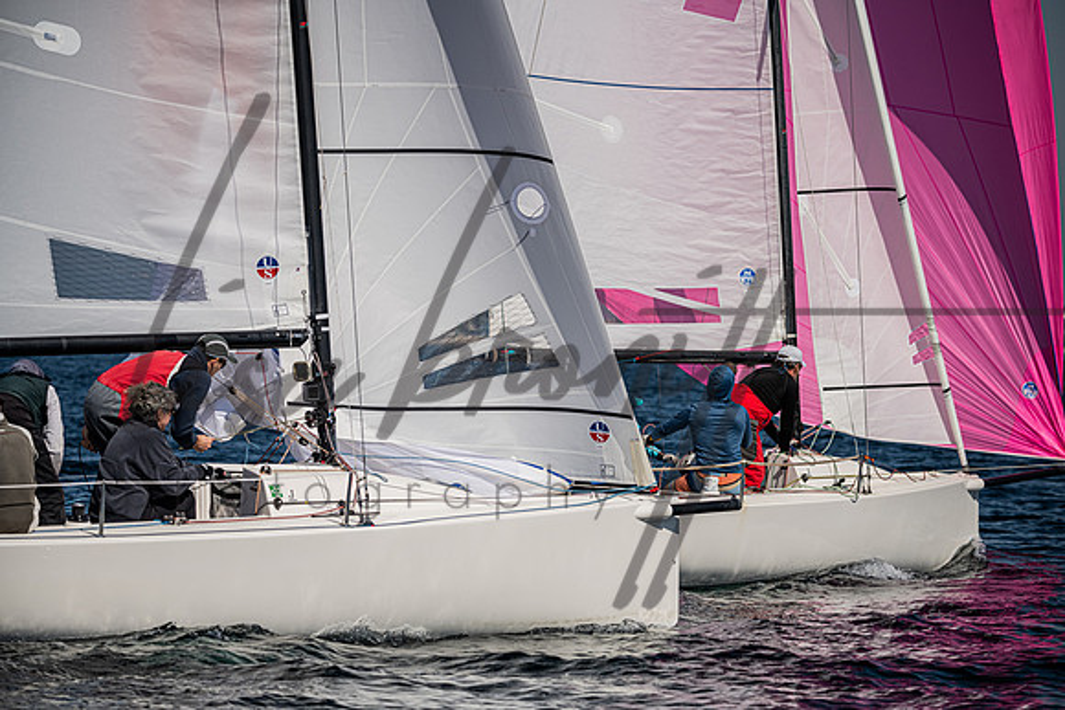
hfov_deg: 11.4
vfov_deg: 7.6
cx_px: 532
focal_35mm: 180
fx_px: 5326
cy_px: 355
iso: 400
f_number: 4.8
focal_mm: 180
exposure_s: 1/8000
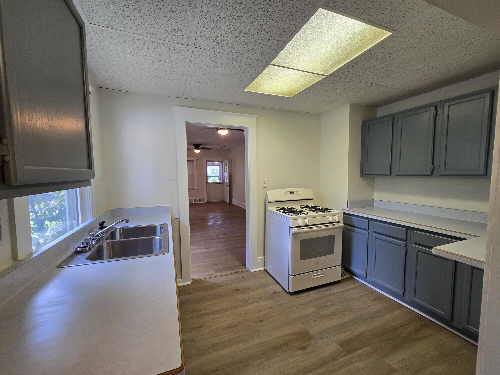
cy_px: 188
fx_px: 188
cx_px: 250
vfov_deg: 89.9
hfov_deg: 106.2
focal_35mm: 13
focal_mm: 2.2
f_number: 2.2
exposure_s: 1/60
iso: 160
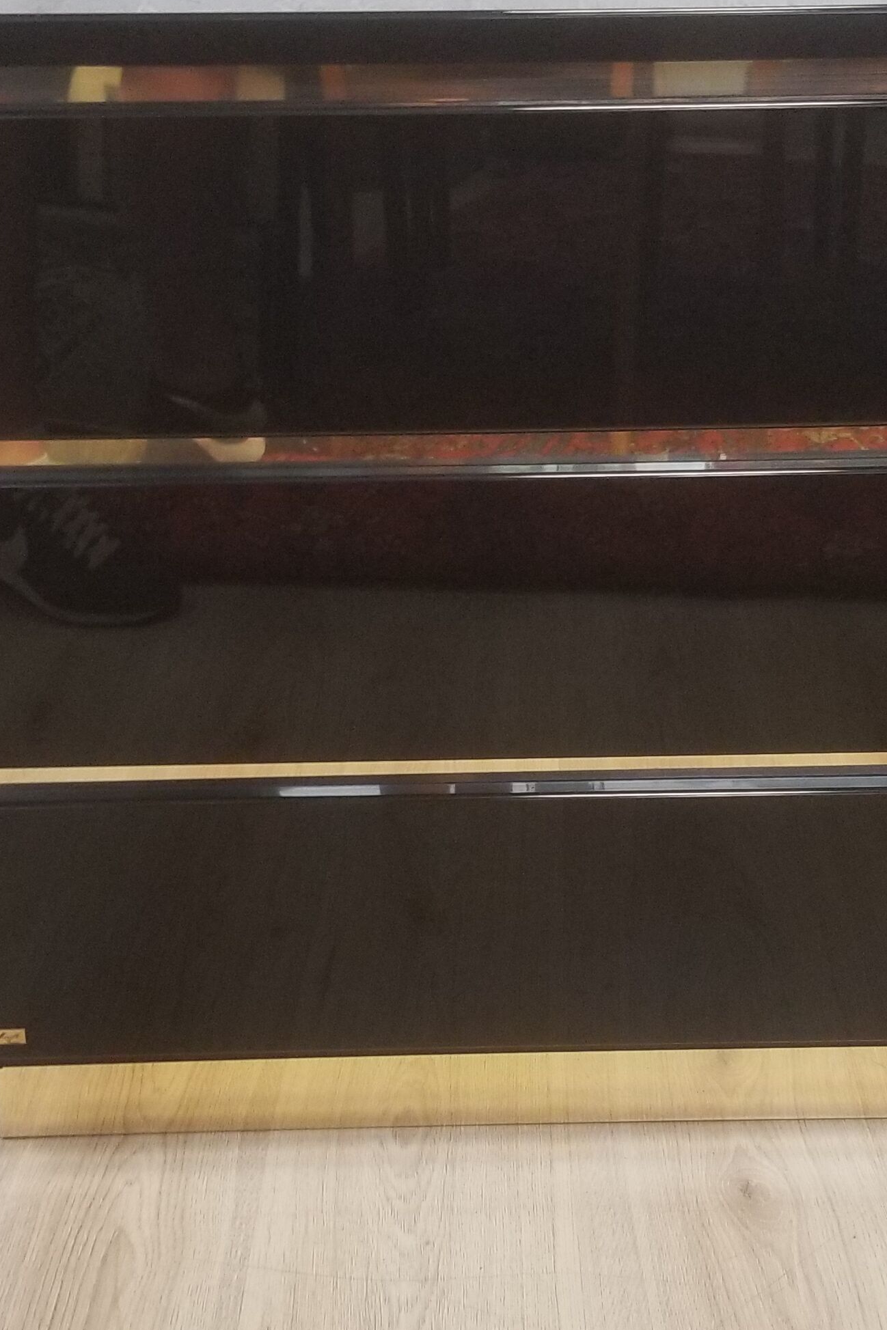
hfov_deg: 24.2
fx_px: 2070
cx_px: 481
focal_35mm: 56
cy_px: 771
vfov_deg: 35.6
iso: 200
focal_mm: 4.25
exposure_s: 1/33
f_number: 1.7
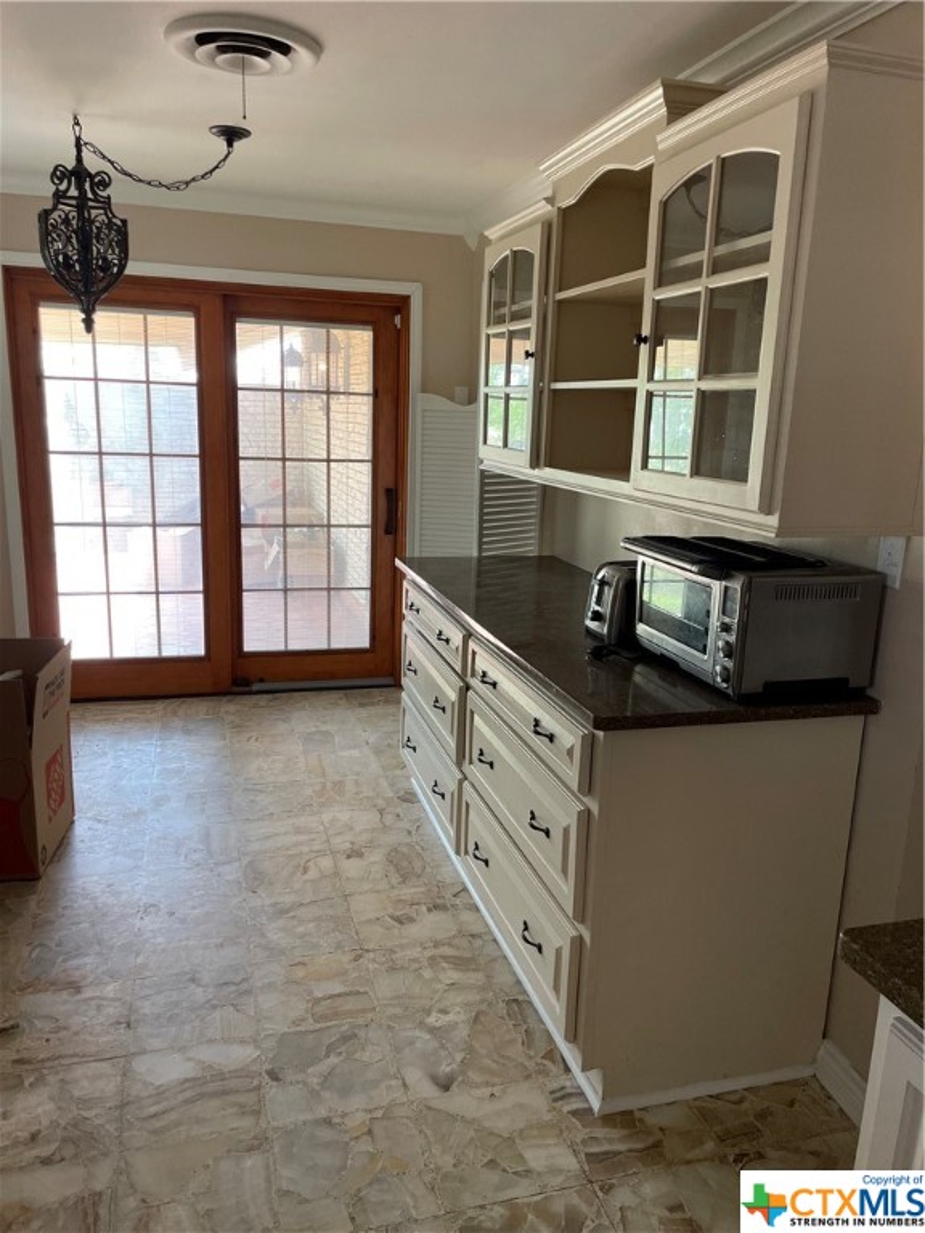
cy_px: 616
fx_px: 926
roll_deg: -1.3
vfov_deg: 67.3
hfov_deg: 53.1
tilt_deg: -12.2
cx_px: 462
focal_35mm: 26
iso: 125
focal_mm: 4.2
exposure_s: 1/103
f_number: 1.6
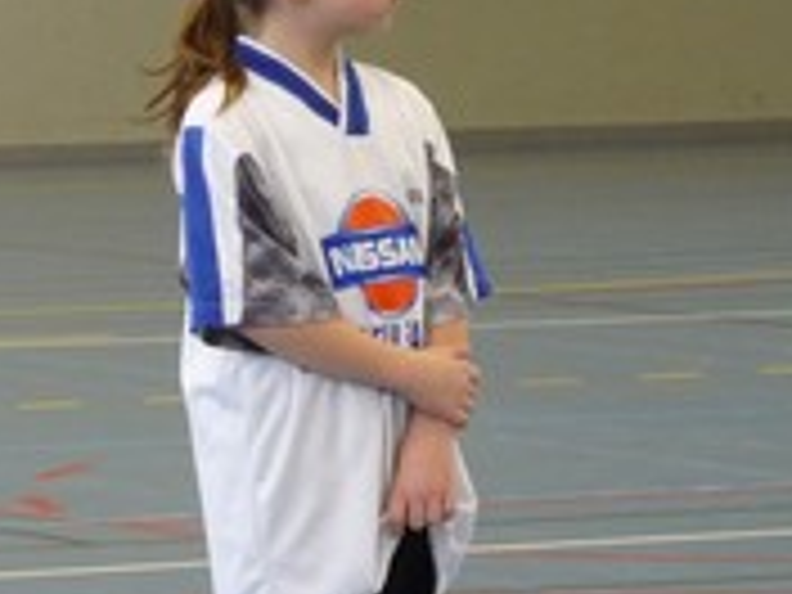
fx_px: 11875
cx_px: 360
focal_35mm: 519
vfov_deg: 2.9
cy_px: 436
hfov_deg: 3.8
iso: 400
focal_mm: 39.2
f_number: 4.9
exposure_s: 1/60
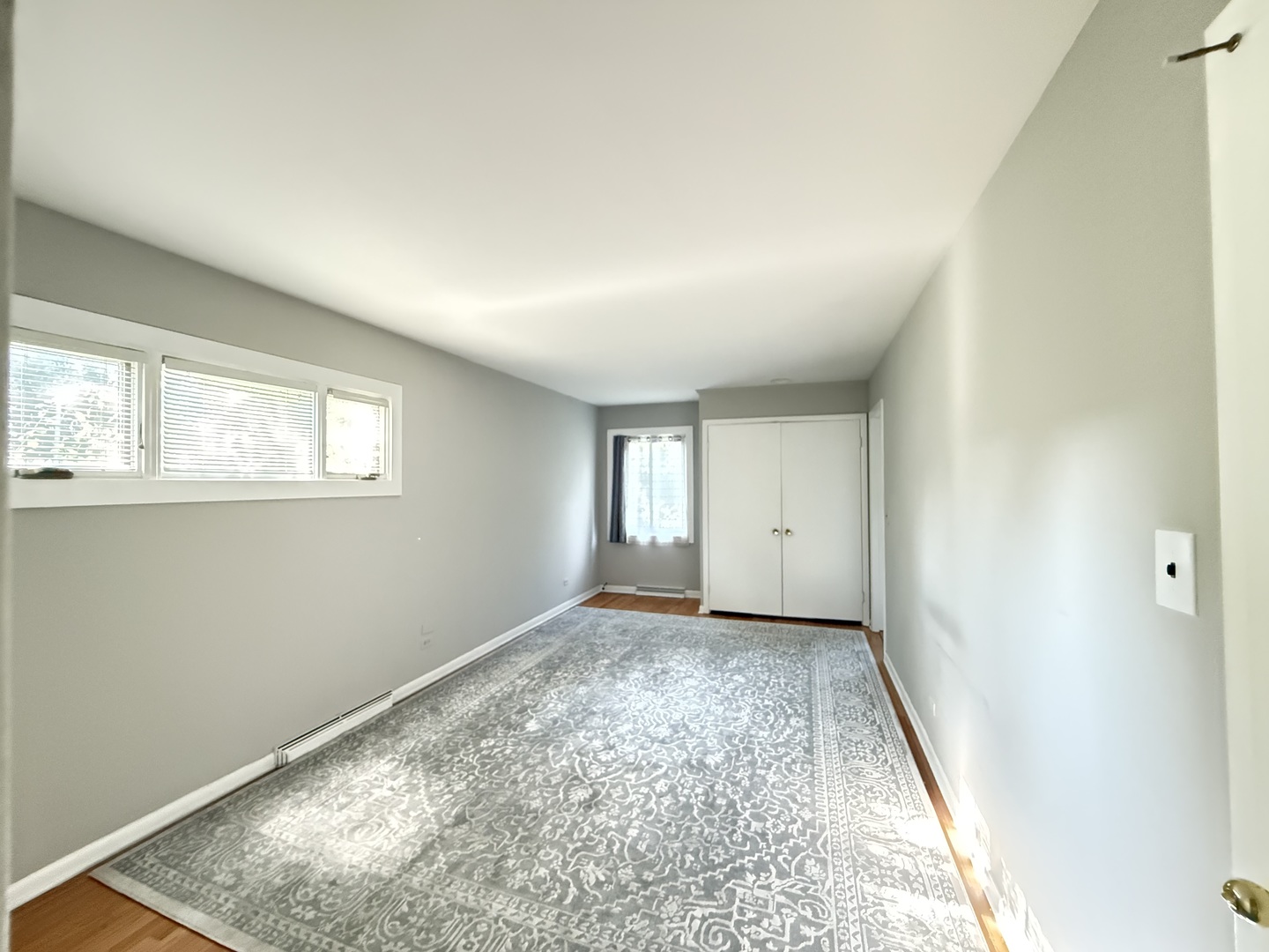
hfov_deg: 102.1
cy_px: 476
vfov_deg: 85.7
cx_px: 634
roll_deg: +0.3
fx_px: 513
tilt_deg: +1.2
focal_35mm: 14
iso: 1600
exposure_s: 1/40
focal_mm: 2.22
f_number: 2.2
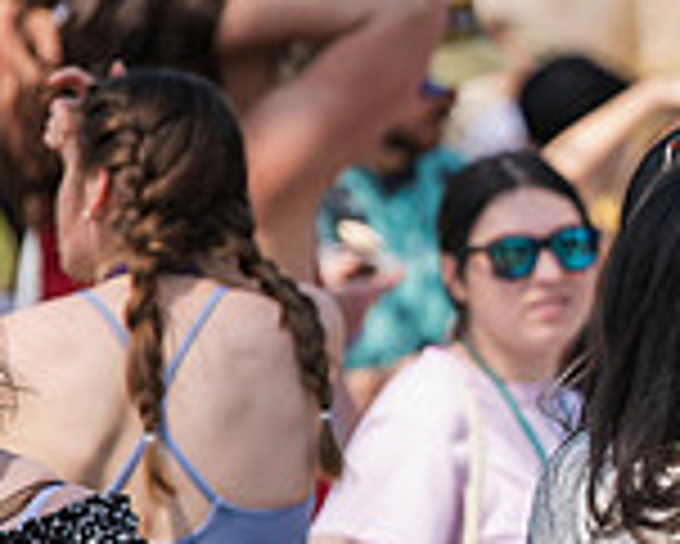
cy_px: 411
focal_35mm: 666
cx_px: 1117
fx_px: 13412
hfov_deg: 2.9
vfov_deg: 2.3
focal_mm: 185
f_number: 3.5
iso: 125
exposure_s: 1/640
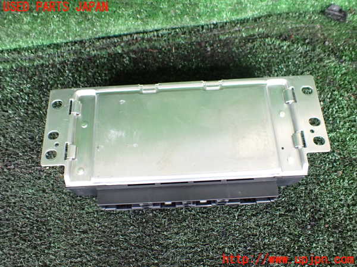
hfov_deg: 60.0
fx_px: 309
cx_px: 178
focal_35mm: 30
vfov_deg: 46.8
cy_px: 134
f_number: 2.3
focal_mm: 5.4
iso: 800
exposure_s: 1/125
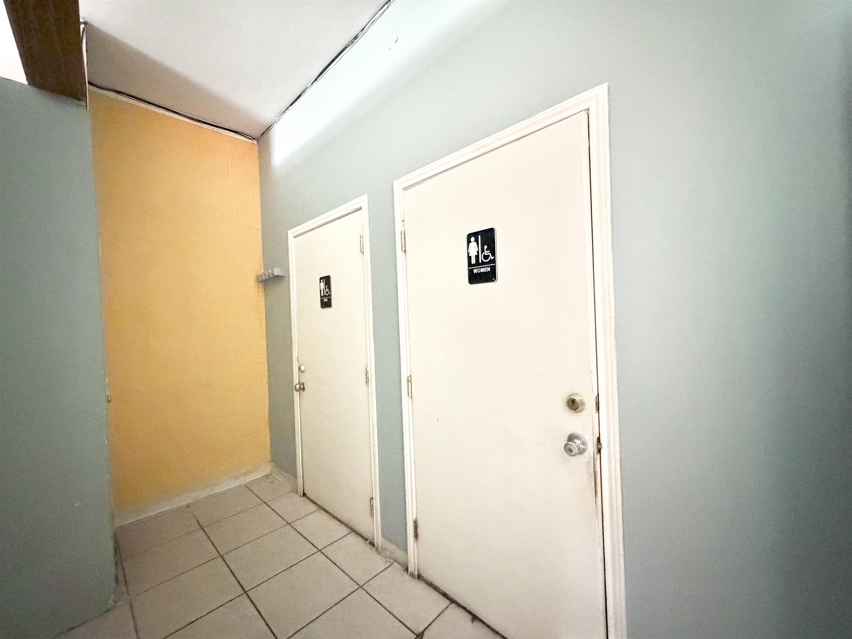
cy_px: 320
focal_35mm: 14
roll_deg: +2.4
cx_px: 426
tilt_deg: -0.2
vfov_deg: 85.7
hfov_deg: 102.1
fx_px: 345
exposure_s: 1/39
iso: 1600
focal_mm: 2.22
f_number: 2.2
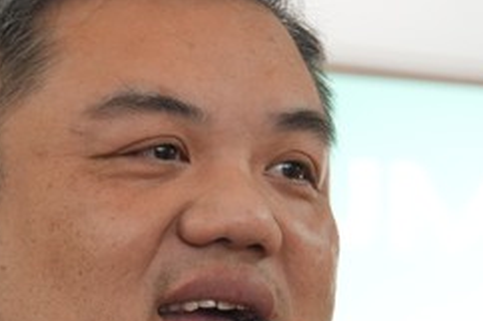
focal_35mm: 242
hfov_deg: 8.4
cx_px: -52
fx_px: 3245
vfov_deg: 5.6
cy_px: 355
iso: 2000
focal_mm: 50
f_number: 4.5
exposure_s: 1/125
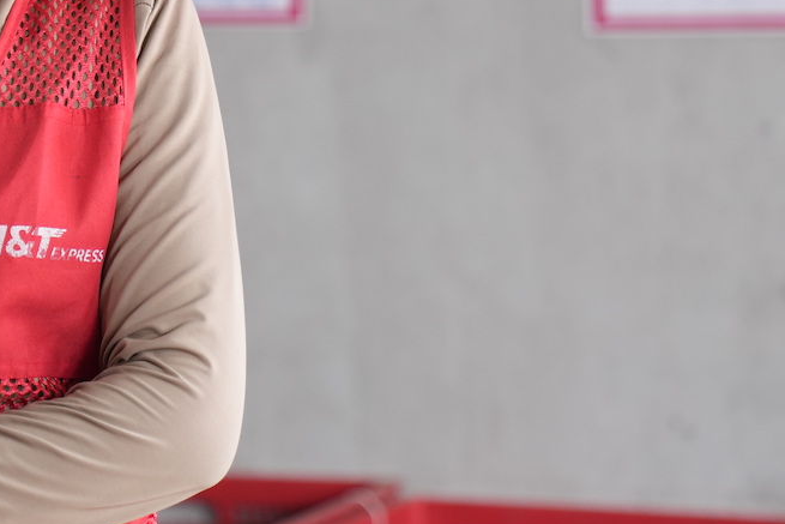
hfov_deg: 10.0
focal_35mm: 203
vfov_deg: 6.7
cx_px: -99
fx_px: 4427
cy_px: -64
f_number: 2.8
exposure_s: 1/60
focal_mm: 70
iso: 500
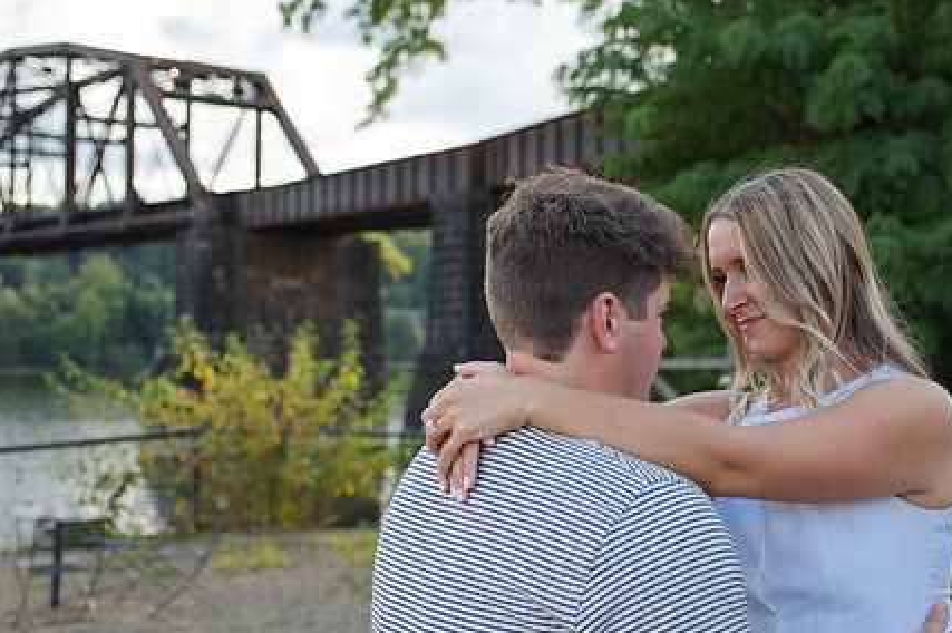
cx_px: 608
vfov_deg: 26.4
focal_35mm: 51
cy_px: 332
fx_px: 1348
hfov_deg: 38.6
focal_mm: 35
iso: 100
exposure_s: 1/320
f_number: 3.2
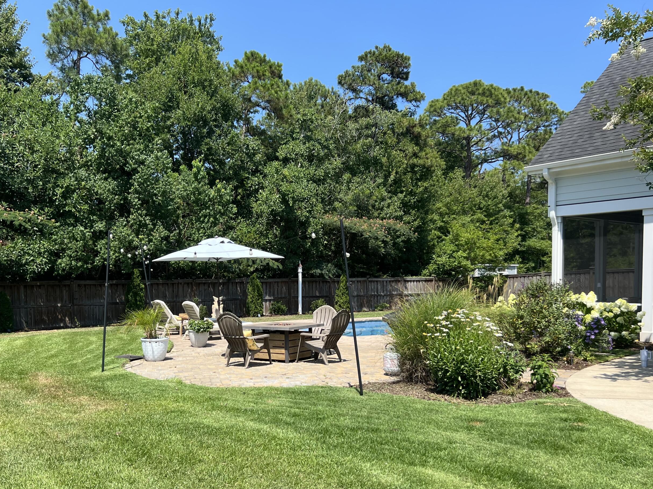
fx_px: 604
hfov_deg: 56.7
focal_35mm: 32
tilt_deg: -2.3
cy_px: 296
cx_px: 287
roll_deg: +0.4
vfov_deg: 43.9
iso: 50
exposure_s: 1/2353
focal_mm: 5.7
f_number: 1.5
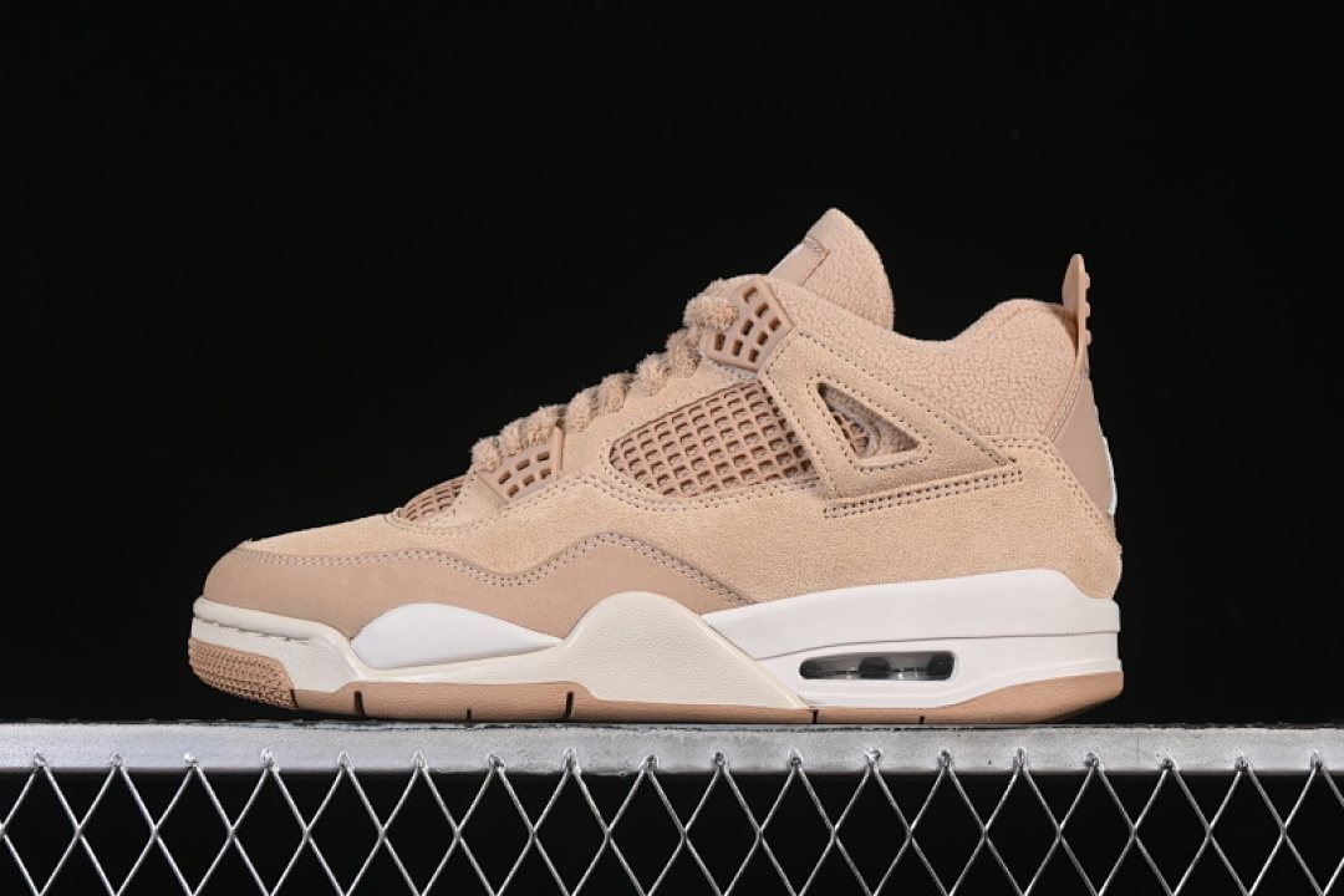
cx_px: 672
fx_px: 2800
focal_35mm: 75
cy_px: 448
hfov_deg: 27.0
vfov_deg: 18.2
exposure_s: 1/80
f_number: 8
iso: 160
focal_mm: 50
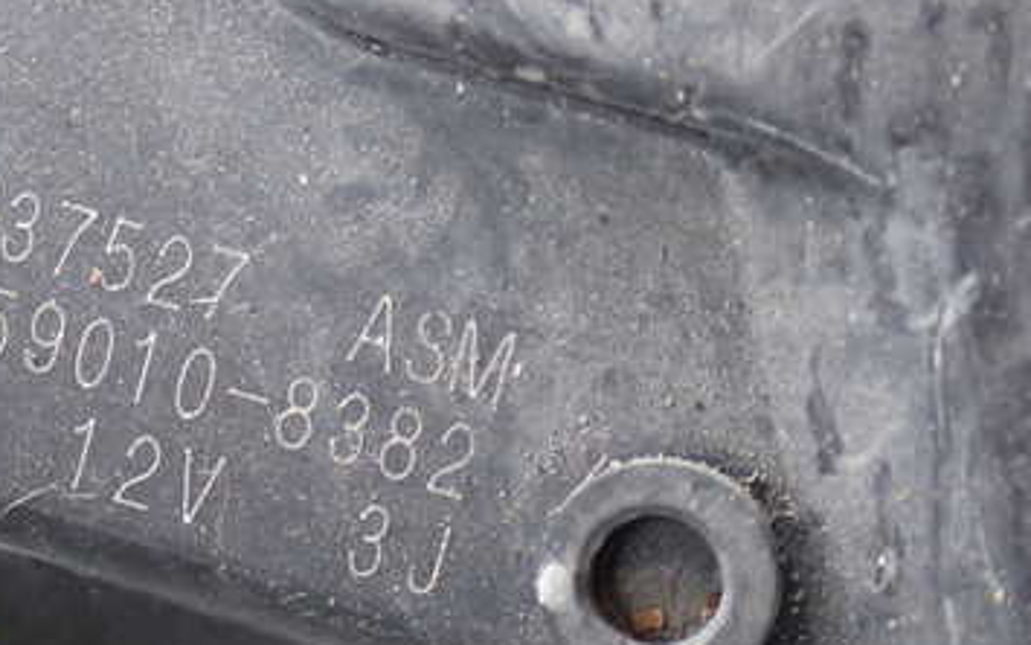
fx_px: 3372
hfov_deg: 17.2
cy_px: 386
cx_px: 183
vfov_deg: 10.9
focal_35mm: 120
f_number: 3.8
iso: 640
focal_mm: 11.88
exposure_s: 1/60
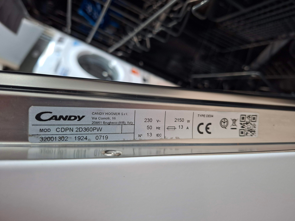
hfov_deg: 73.9
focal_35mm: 23
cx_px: 148
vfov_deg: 58.9
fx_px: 196
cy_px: 110
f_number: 1.8
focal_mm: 5.54
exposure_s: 1/33
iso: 320
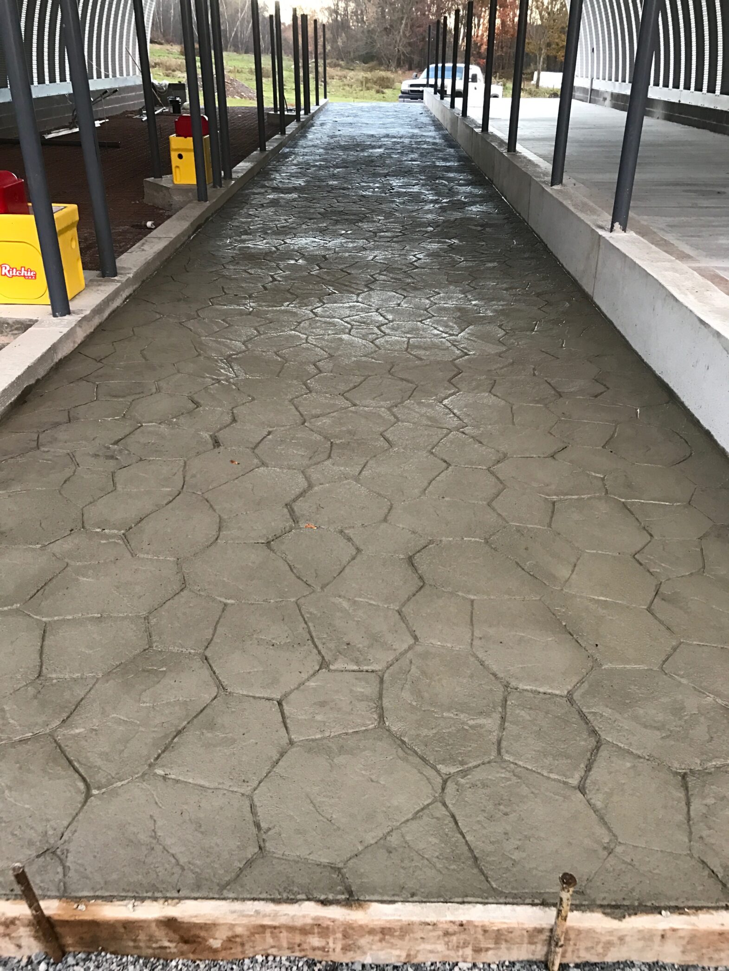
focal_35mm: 28
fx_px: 786
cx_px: 364
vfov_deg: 63.4
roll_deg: +0.6
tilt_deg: -26.9
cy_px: 486
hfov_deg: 49.8
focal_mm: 3.99
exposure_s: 1/30
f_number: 1.8
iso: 40
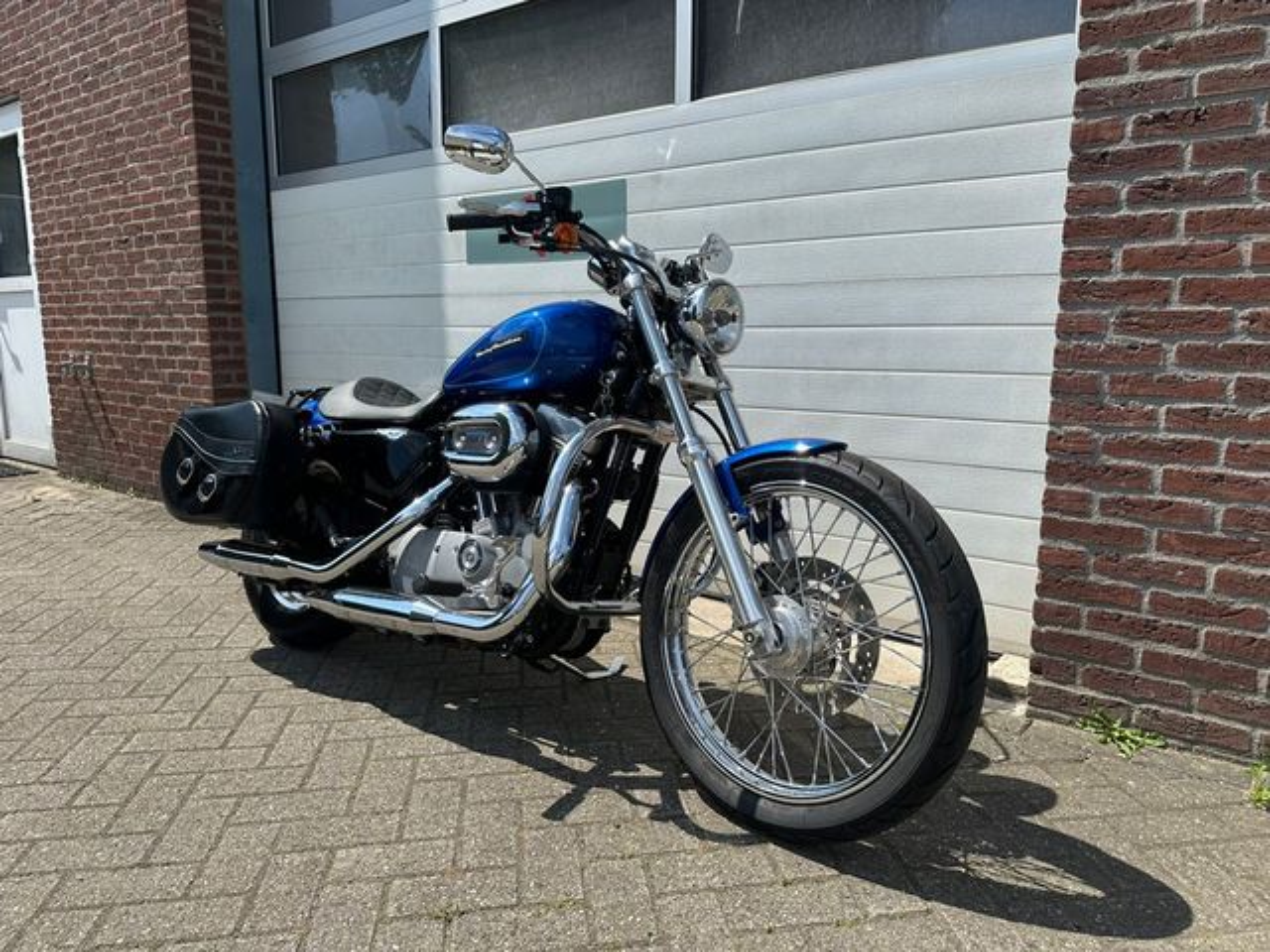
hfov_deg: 71.6
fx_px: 881
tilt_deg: -10.1
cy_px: 476
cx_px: 635
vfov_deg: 56.8
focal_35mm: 24
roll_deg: +0.4
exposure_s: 1/4184
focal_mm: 6.86
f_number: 1.78
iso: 80
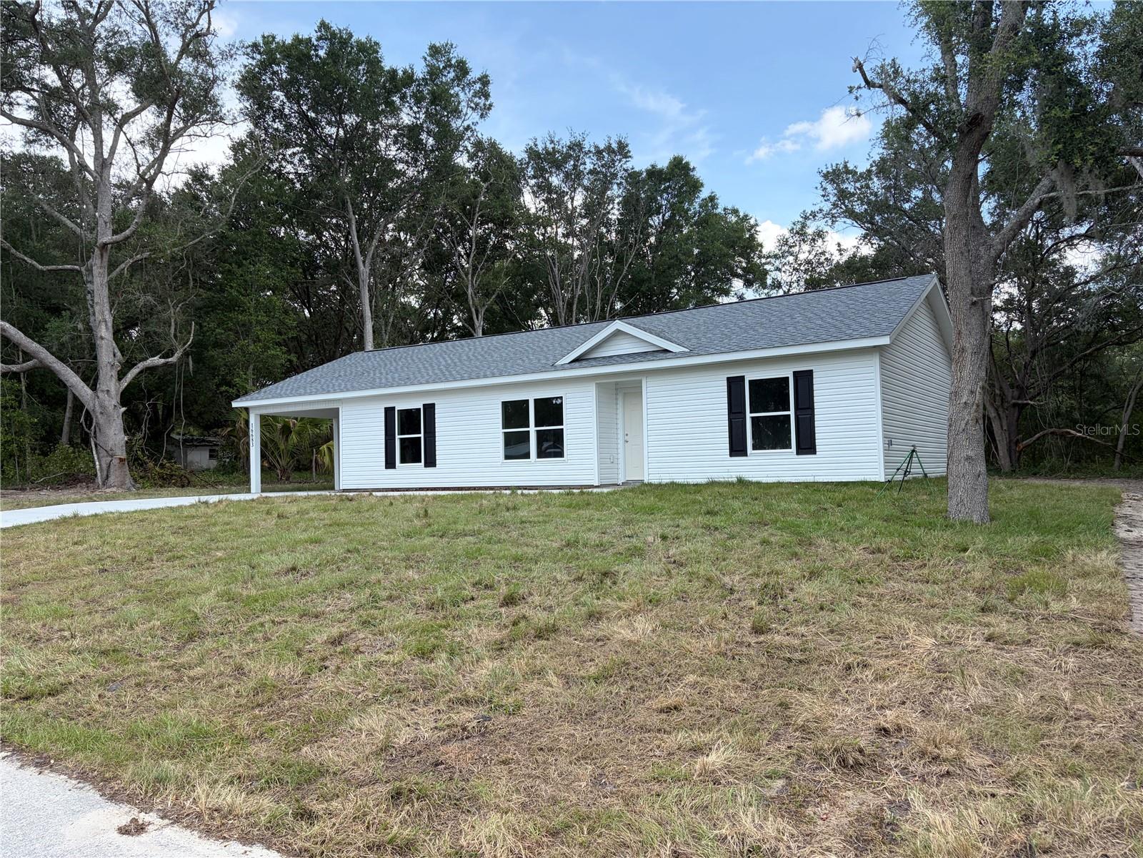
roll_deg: +1.4
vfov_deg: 53.1
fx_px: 859
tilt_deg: +4.0
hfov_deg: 67.3
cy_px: 429
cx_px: 572
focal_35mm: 26
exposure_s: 1/1587
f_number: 1.6
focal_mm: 5.96
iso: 64
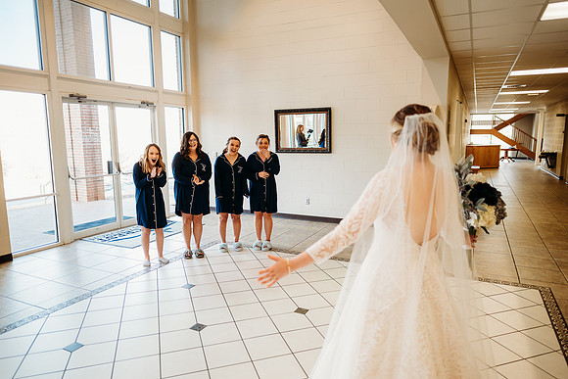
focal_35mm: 24
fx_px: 379
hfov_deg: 73.7
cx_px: 284
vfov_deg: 53.2
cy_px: 190
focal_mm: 24
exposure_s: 1/160
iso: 400
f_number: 1.8
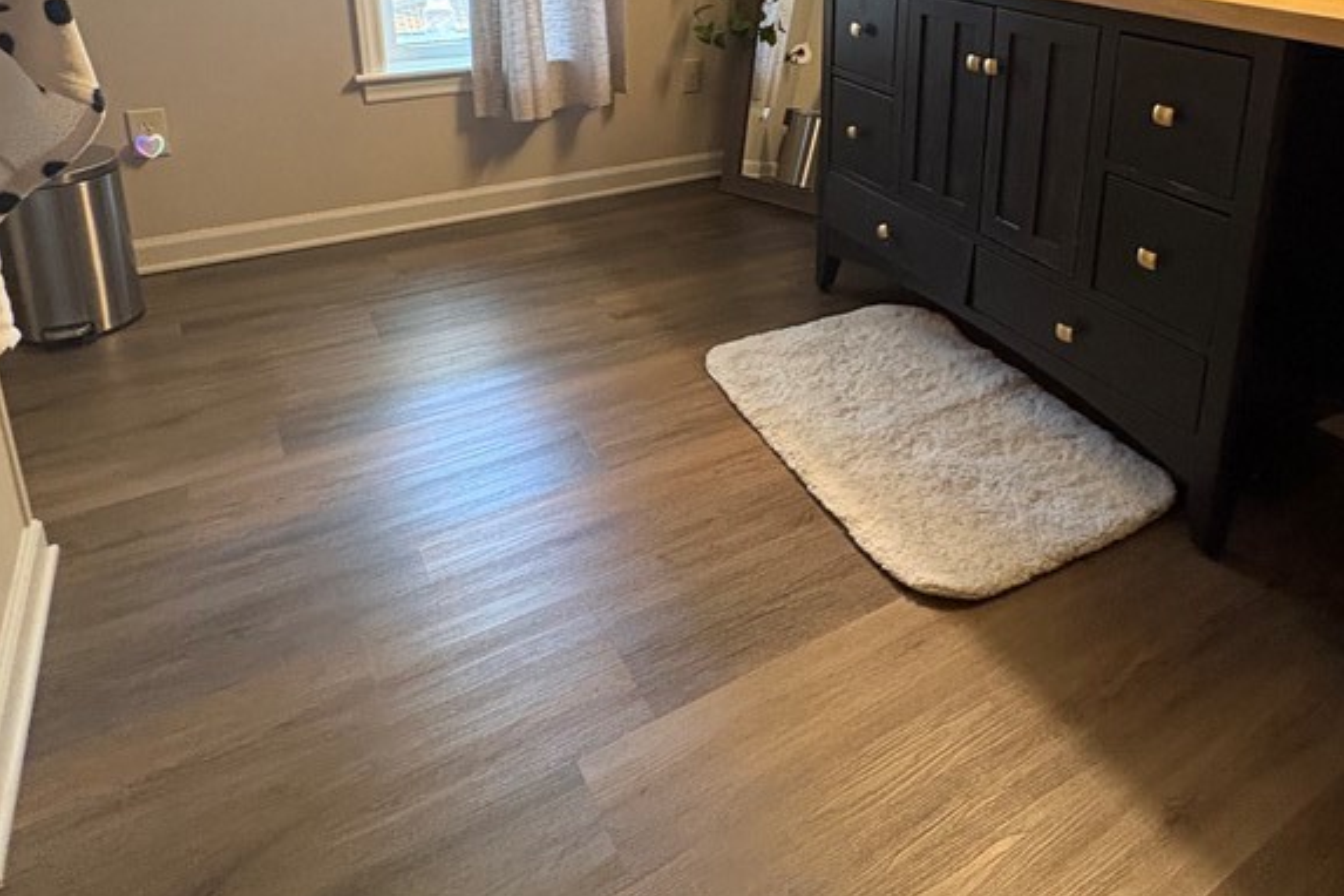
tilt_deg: -15.2
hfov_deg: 68.5
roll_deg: -0.6
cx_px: 823
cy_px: 136
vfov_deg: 46.0
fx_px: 971
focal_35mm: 26
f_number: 2.2
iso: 500
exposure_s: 1/60
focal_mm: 2.22
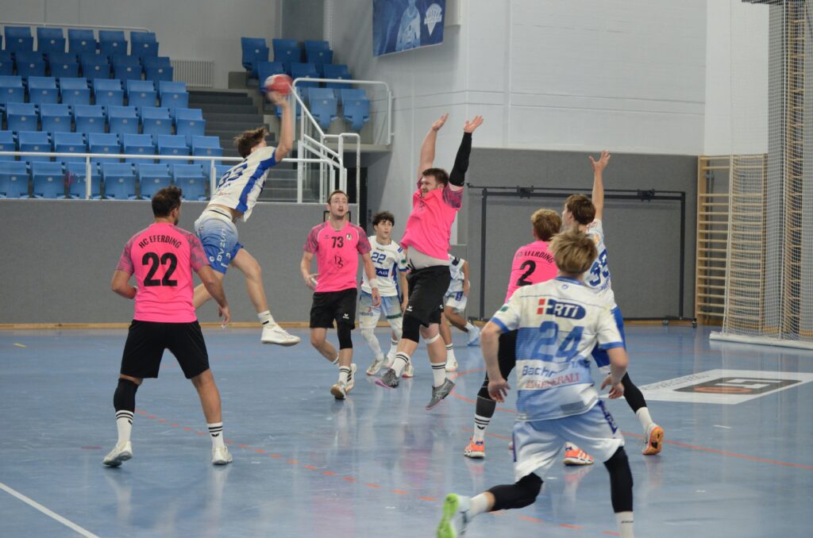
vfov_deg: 16.5
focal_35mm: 82
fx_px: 1859
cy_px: 269
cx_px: 406
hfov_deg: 24.7
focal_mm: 55
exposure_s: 1/320
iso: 1600
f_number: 4
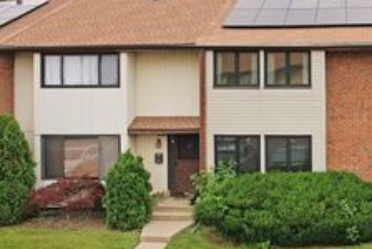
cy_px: 61
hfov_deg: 38.4
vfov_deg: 27.2
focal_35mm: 49
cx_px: 312
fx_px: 507
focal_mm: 8.4
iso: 100
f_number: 2.8
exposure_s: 1/725
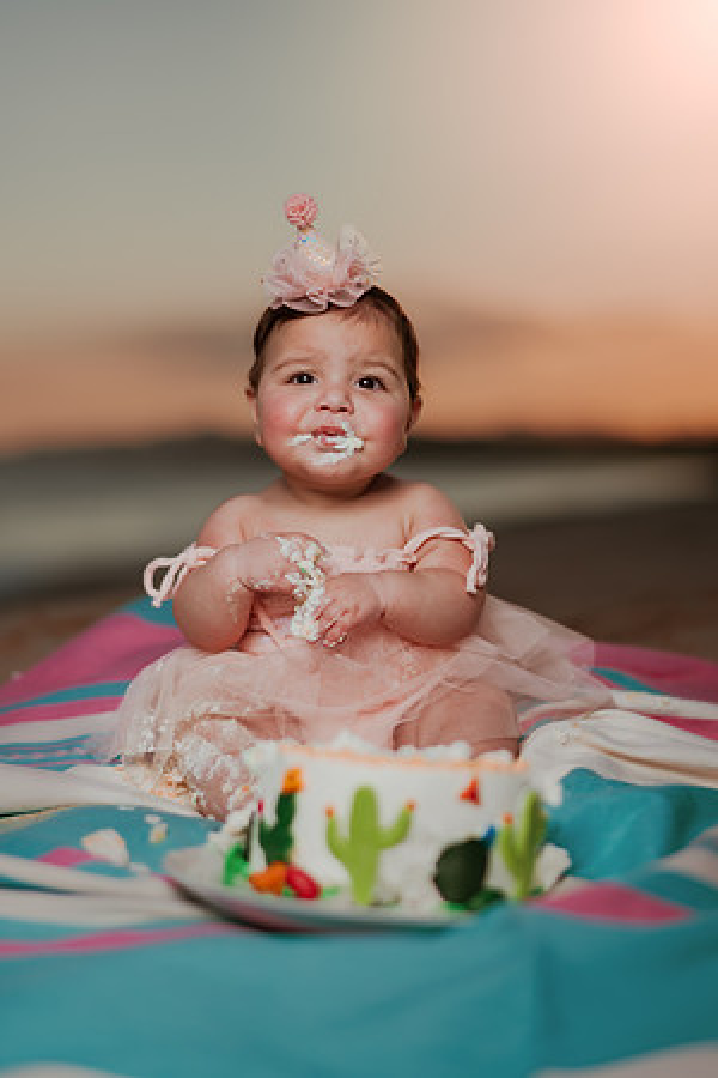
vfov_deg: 34.5
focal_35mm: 58
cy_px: 539
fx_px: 1735
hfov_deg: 23.4
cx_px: 359
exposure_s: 1/8000
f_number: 1.8
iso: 100
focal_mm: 58
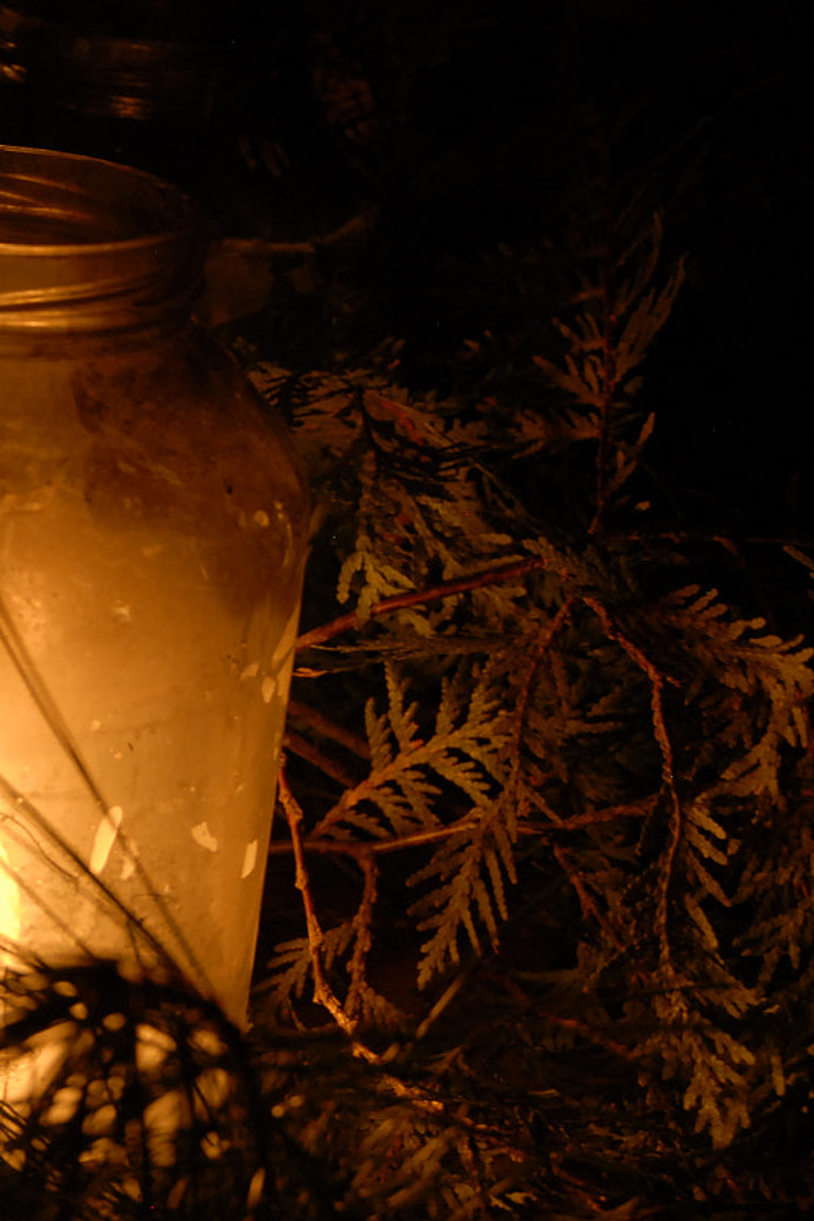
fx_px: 2645
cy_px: 504
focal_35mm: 78
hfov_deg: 16.7
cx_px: -183
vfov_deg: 26.0
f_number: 6.3
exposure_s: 1/4
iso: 400
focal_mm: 26
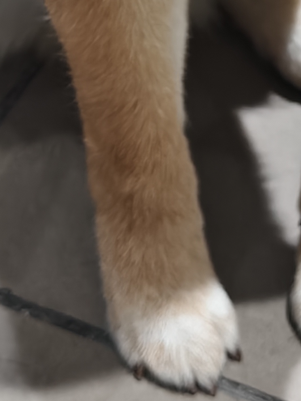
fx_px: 1542
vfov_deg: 13.9
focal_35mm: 133
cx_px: 112
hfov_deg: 11.1
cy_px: -209
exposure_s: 1/100
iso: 177
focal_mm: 5.56
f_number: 1.88
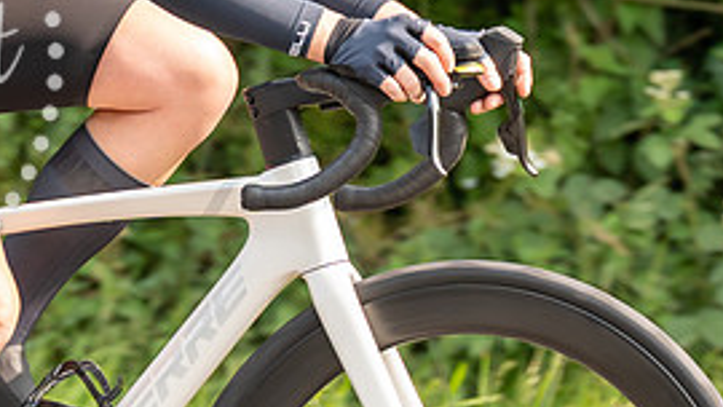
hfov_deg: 2.3
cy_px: 61
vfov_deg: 1.3
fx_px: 18197
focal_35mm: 949
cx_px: 313
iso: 320
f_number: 3.2
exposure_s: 1/1000
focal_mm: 197
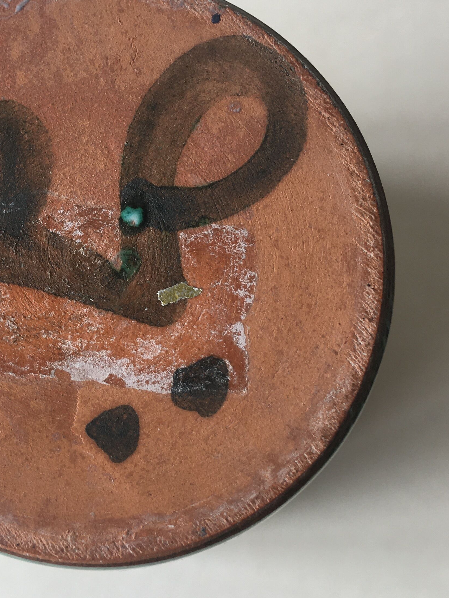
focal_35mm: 53
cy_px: 273
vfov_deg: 36.1
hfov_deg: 27.0
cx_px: 90
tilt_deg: -80.7
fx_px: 916
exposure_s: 1/107
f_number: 2.2
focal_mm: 4.15
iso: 25
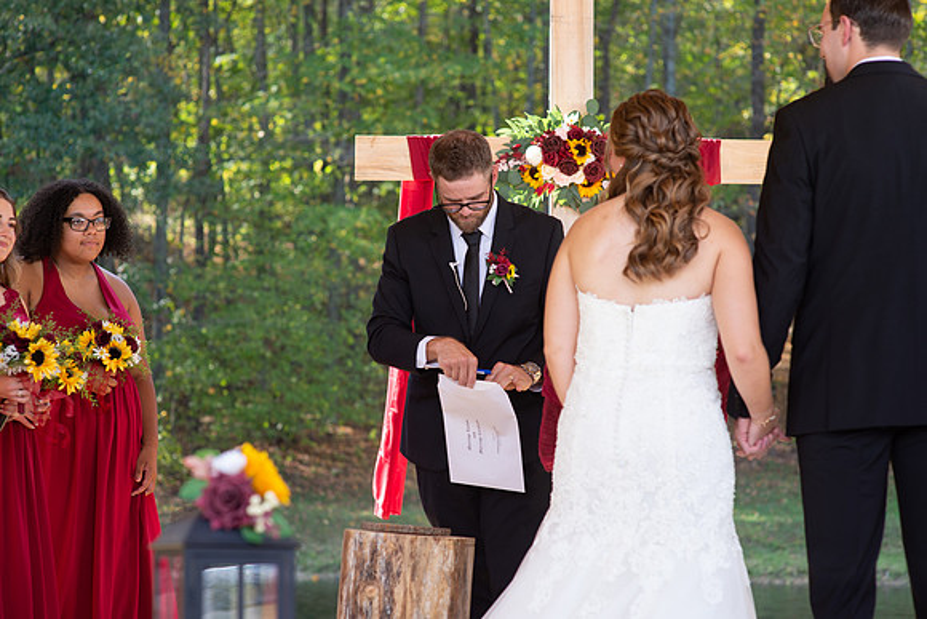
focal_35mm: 85
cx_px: 464
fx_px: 2189
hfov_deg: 23.9
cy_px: 310
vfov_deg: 16.1
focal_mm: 85
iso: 400
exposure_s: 1/320
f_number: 4.5
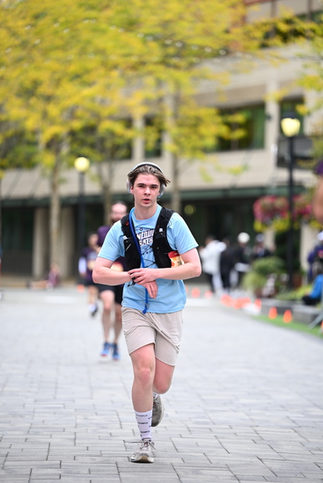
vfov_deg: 12.4
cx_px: 162
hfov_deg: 8.3
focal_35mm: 165
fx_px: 2219
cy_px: 242
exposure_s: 1/2000
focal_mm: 165
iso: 640
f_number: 2.8
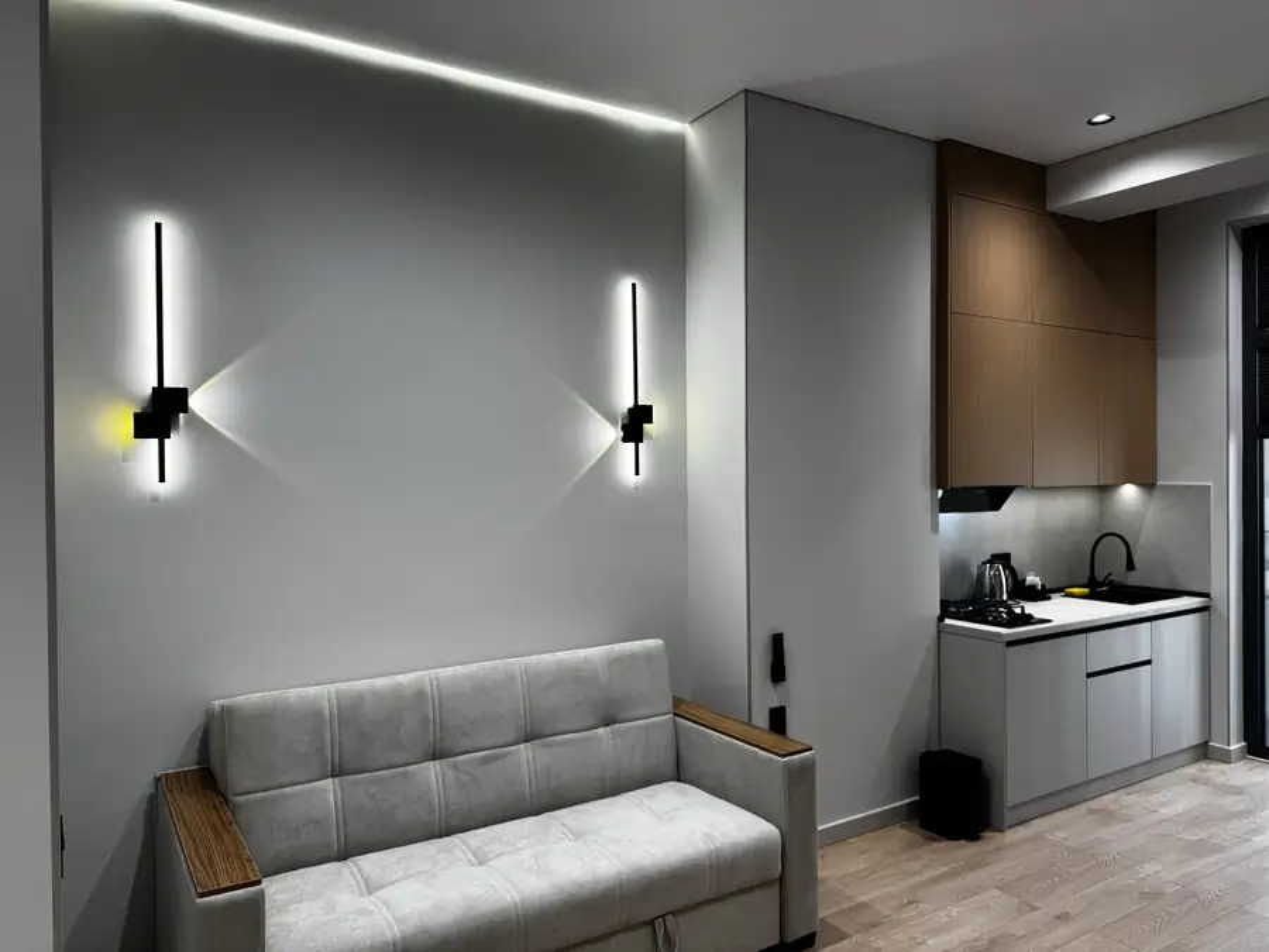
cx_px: 634
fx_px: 880
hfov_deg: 71.6
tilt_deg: -0.9
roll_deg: -0.7
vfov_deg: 56.8
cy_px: 476
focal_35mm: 24
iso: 80
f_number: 1.78
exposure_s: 1/100
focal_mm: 6.76
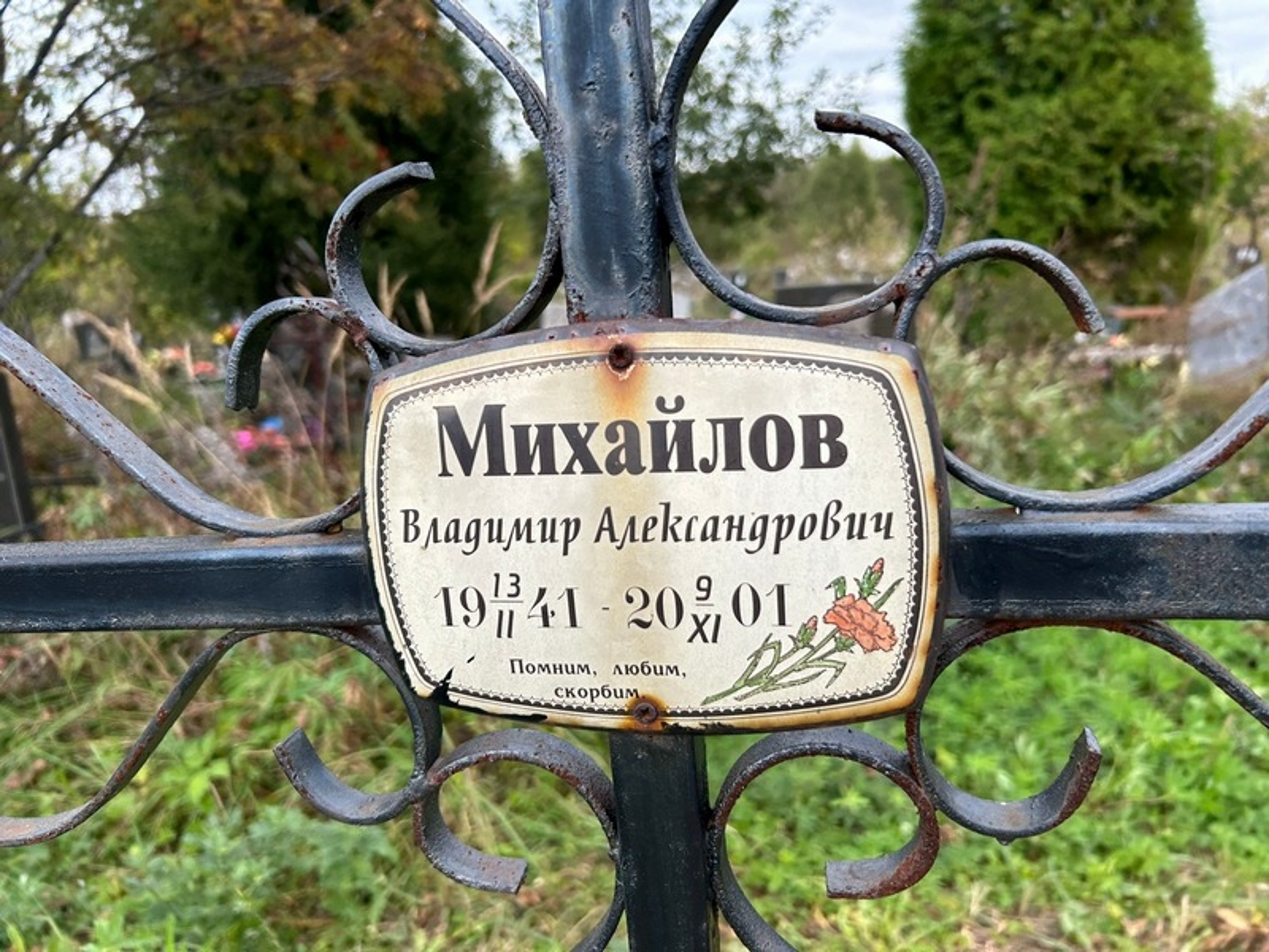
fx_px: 953
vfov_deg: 53.1
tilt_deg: -20.2
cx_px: 634
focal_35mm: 26
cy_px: 476
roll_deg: -1.1
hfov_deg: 67.3
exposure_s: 1/339
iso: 50
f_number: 1.5
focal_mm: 5.7
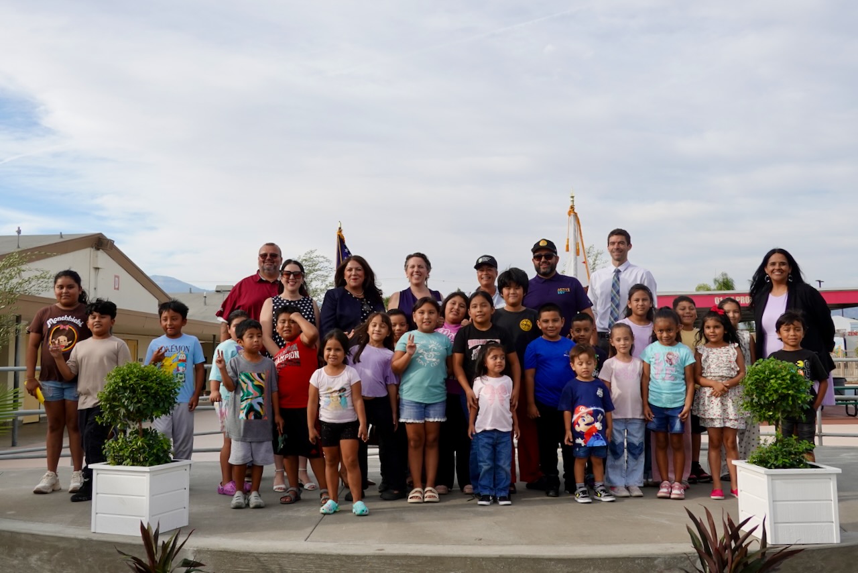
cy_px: 286
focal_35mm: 32
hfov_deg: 58.7
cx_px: 429
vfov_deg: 41.1
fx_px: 763
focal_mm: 11.76
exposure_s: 1/320
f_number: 5.6
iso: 100
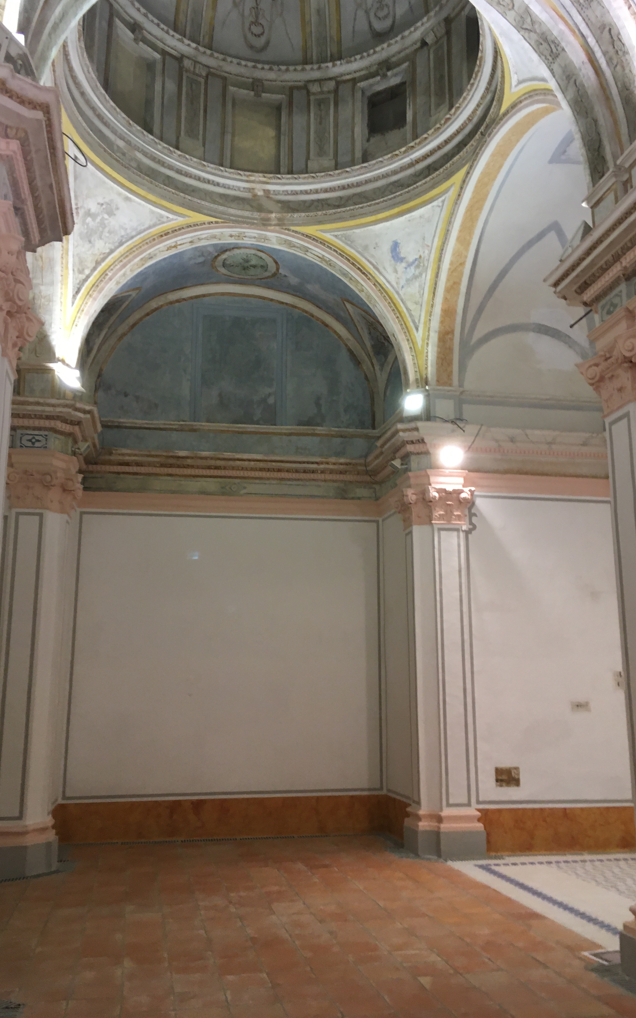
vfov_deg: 61.2
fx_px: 860
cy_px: 510
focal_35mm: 31
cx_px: 320
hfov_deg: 40.6
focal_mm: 4.15
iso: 125
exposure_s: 1/33
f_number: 2.2
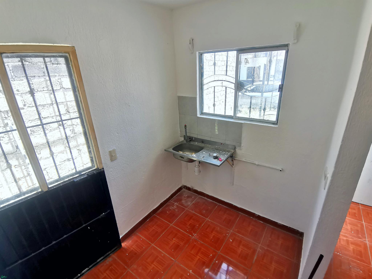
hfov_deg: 91.0
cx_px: 186
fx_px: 183
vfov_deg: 74.7
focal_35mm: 17
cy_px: 140
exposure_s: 1/131
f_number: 2.2
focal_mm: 2.23
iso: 50
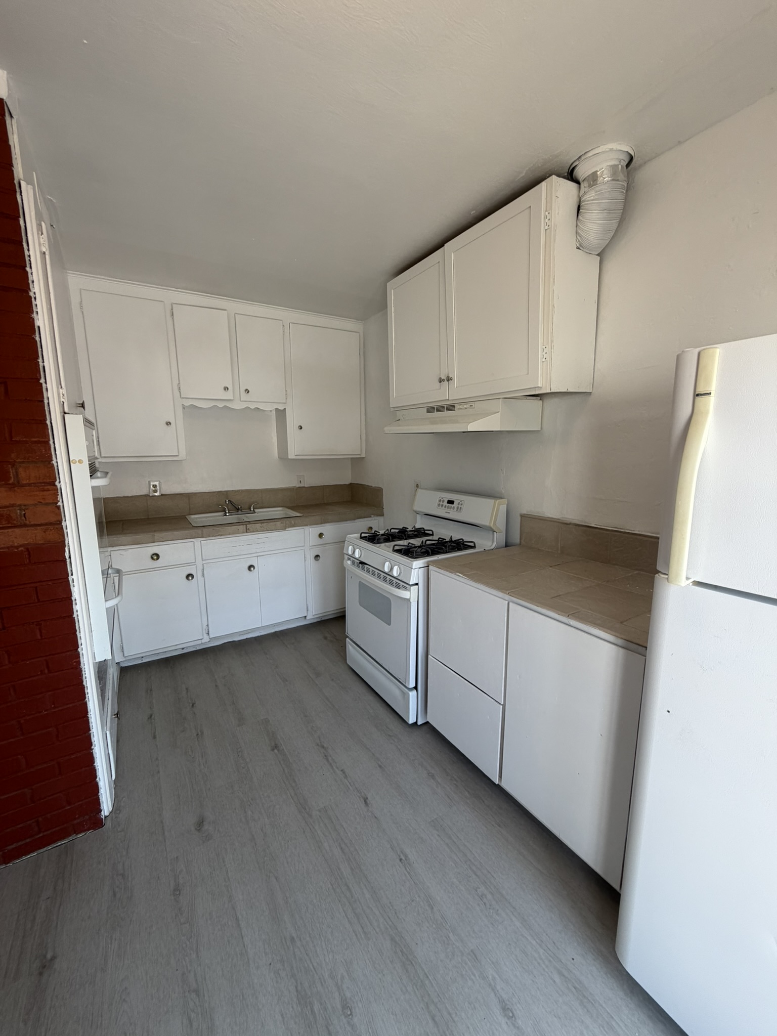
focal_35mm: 14
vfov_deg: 102.1
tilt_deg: -9.8
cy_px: 518
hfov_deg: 85.7
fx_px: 419
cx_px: 388
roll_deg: -0.4
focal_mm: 2.22
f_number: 2.2
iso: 80
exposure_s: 1/120
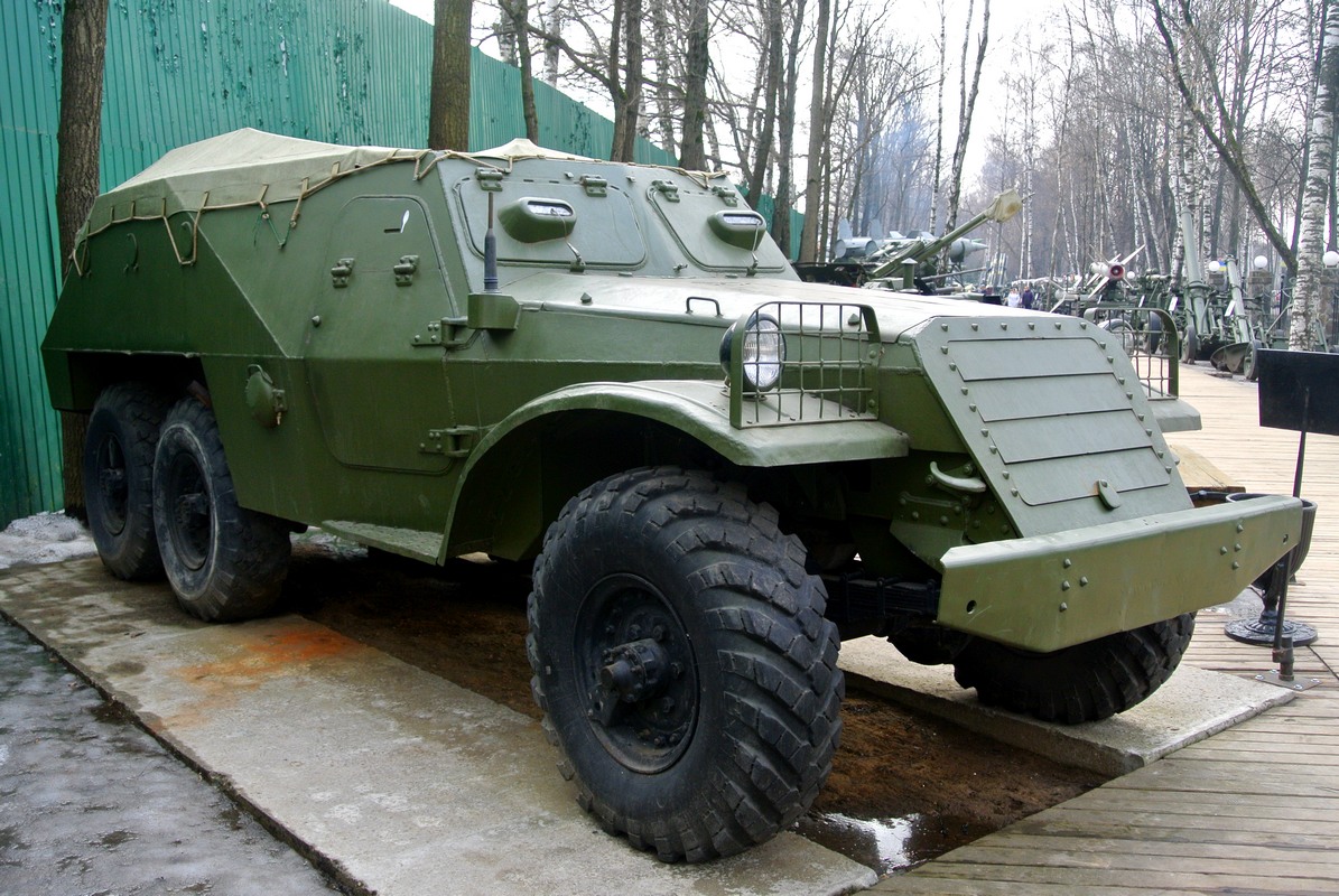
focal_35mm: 36
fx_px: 1341
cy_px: 448
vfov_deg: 37.0
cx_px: 670
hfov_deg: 53.1
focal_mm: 13.6
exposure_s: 1/100
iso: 100
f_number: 4
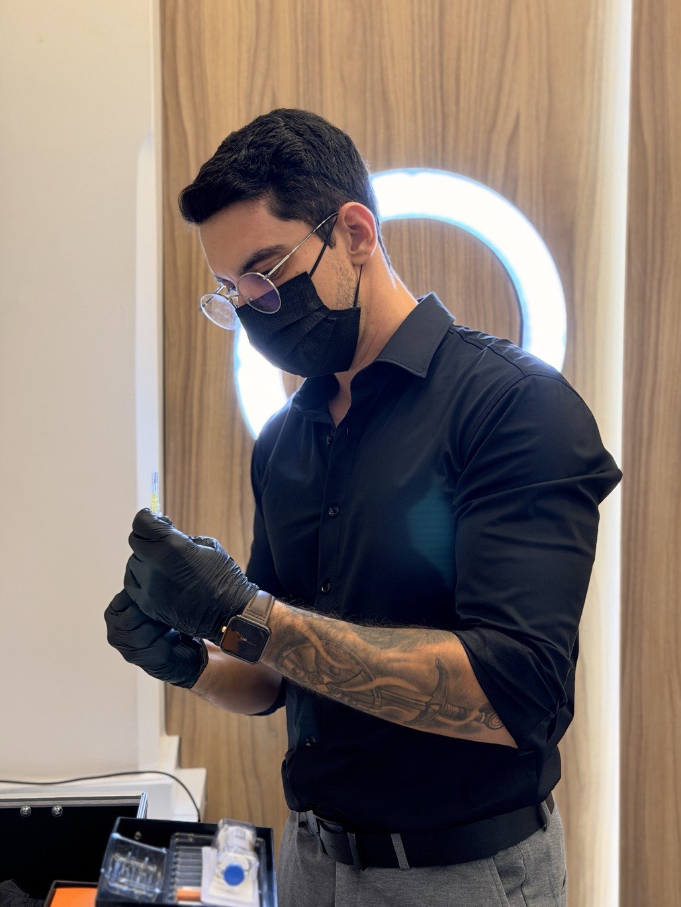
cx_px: 343
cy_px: 452
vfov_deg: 38.9
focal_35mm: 49
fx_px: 1285
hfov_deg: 29.7
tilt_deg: -2.9
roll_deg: -0.4
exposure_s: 1/169
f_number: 1.78
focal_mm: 6.76
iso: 160
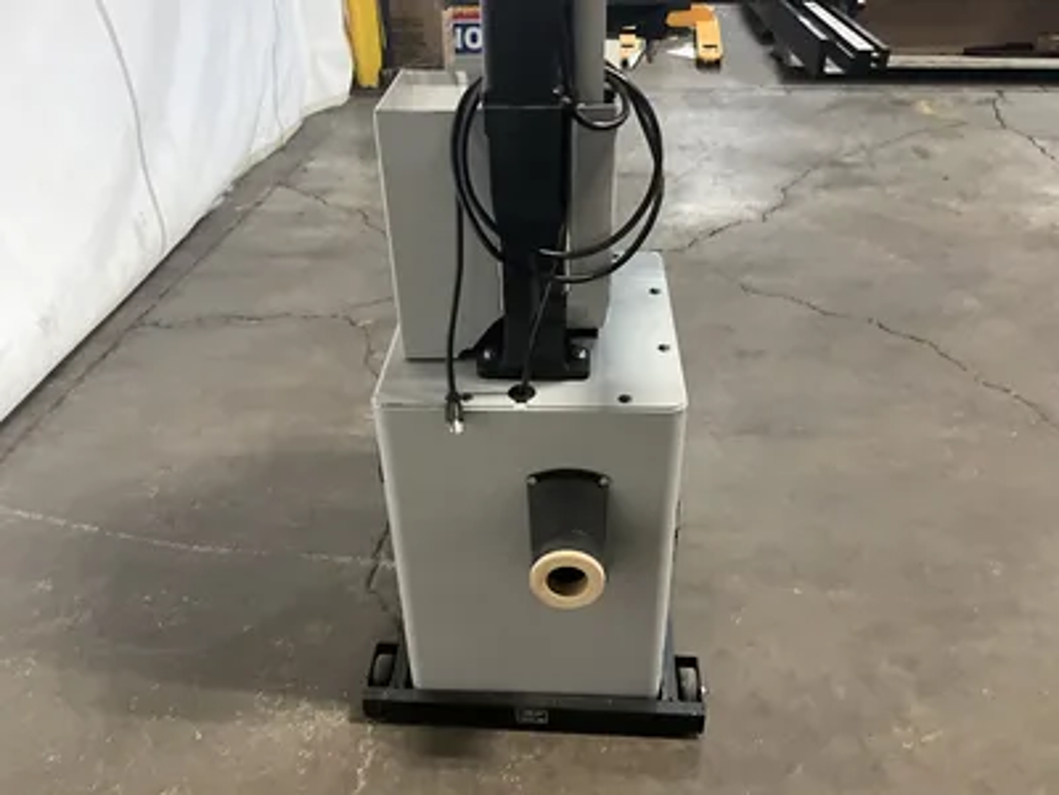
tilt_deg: -33.4
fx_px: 887
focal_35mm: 29
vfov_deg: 48.2
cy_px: 398
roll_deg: +1.0
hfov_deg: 61.7
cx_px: 530
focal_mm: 3
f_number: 1.8
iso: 320
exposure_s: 1/35
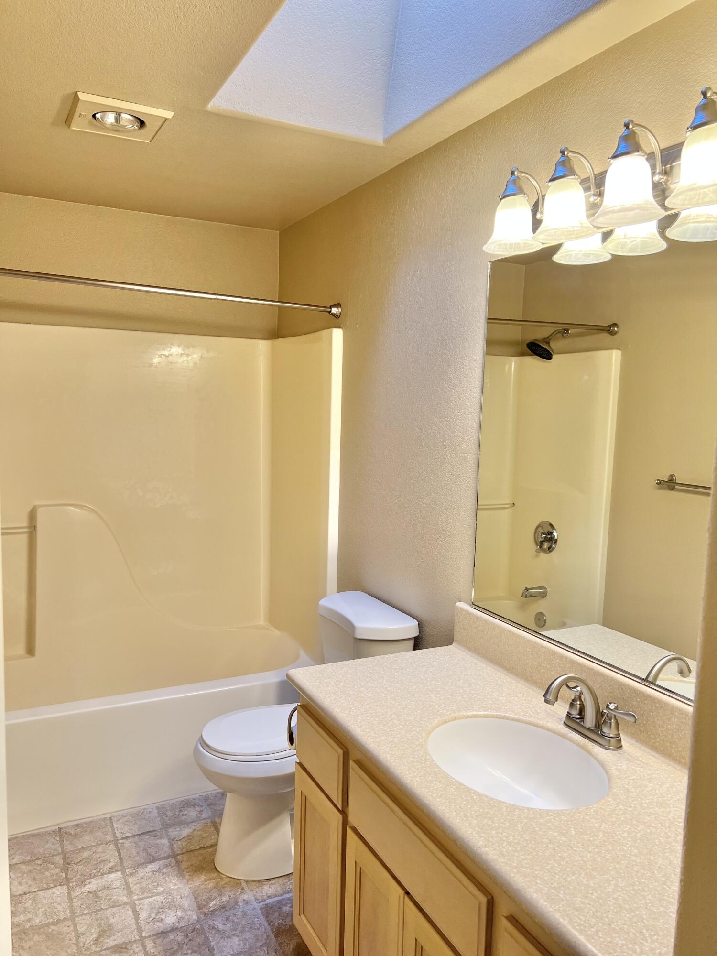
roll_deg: -0.8
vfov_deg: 67.3
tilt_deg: -5.0
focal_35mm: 26
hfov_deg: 53.1
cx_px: 358
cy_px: 478
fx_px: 718
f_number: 1.5
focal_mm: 5.7
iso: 80
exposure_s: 1/120
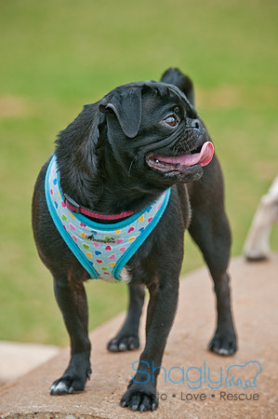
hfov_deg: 5.2
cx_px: 139
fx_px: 3047
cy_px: 210
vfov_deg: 7.9
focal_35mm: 262
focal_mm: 175
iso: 200
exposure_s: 1/250
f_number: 5
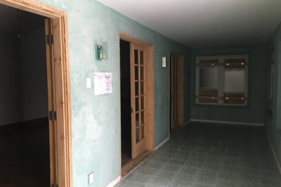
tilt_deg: -4.6
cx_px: 141
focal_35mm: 31
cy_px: 96
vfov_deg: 42.3
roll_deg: +0.2
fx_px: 242
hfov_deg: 60.3
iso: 125
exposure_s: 1/30
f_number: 2.2
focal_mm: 4.15
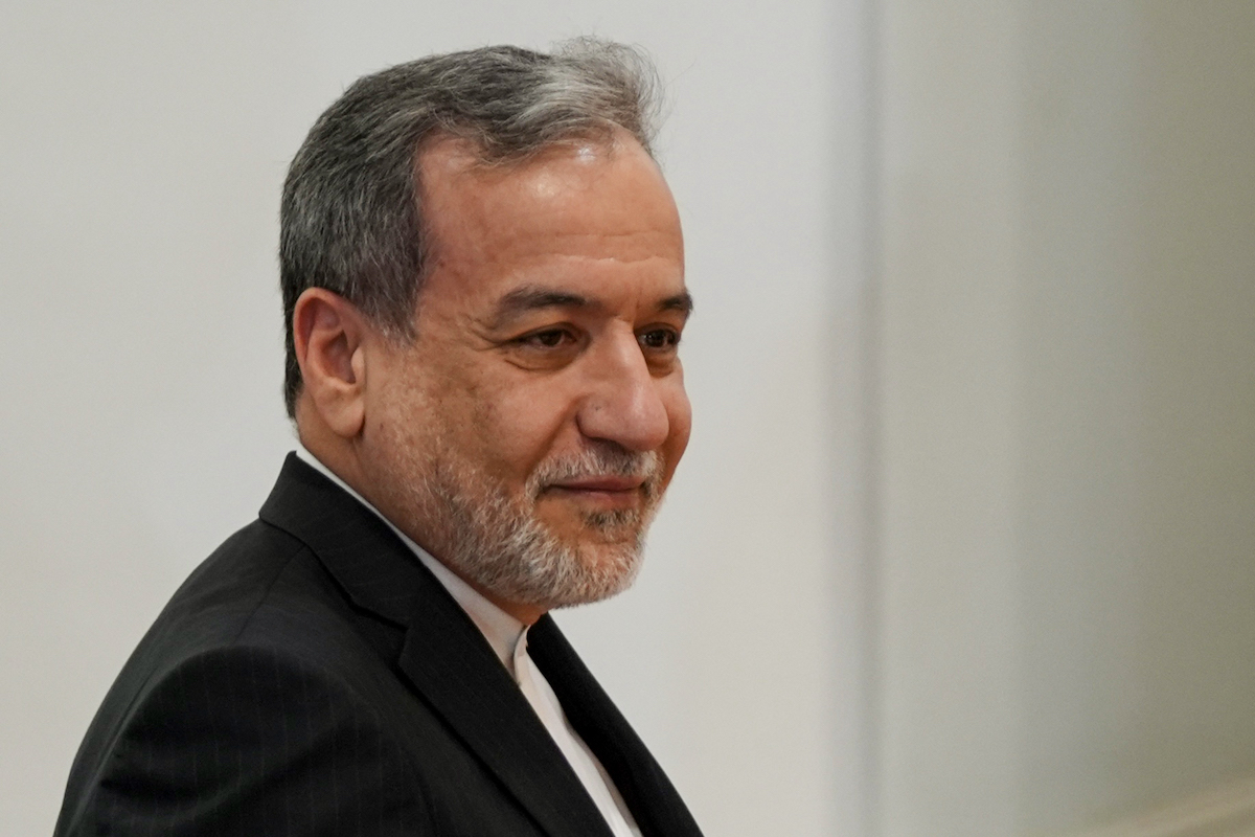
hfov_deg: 13.2
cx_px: 628
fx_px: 5403
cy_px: 418
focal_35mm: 155
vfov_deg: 8.9
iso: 1250
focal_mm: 155
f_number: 2.8
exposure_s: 1/200
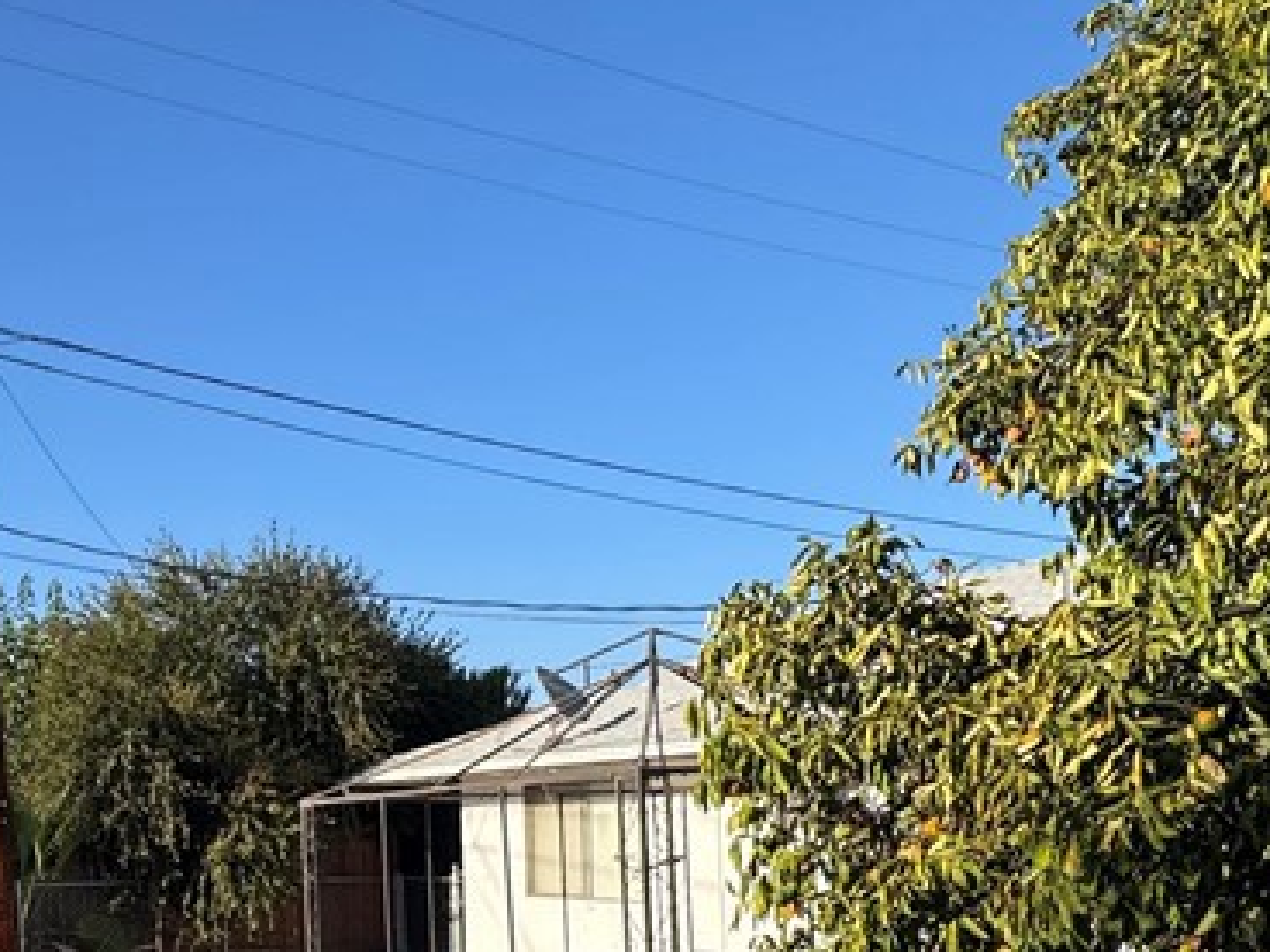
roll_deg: +1.9
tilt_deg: -3.0
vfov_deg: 34.6
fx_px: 1431
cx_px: 93
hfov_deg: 43.2
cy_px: 869
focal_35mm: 39
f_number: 2.2
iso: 50
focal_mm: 2.22
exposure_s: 1/1395
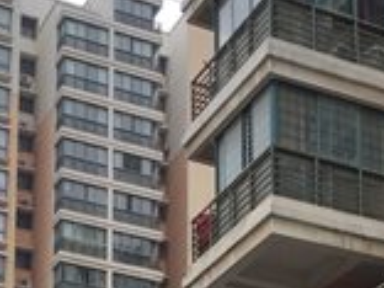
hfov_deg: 17.6
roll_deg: -0.5
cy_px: 575
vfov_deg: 11.8
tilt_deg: +12.7
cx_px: 183
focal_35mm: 112
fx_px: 1242
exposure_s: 1/746
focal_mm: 4.15
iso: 32
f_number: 2.2
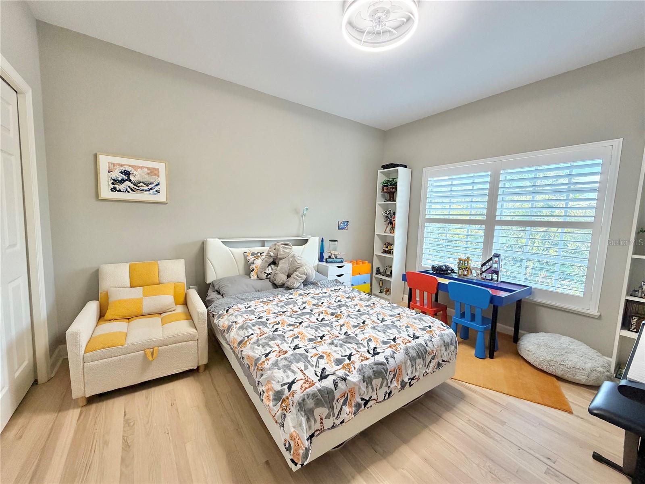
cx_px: 322
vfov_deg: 85.7
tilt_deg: -5.4
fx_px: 261
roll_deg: -1.4
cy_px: 242
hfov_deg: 102.1
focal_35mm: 14
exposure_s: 1/119
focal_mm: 2.22
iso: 320
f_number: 2.2
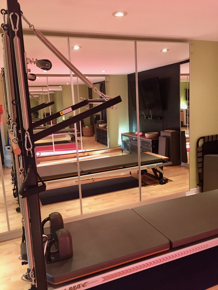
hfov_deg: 48.2
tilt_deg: -8.6
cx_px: 109
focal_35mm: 29
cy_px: 145
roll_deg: +2.7
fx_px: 244
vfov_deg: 61.7
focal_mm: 4.15
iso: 160
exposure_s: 1/30
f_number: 2.2
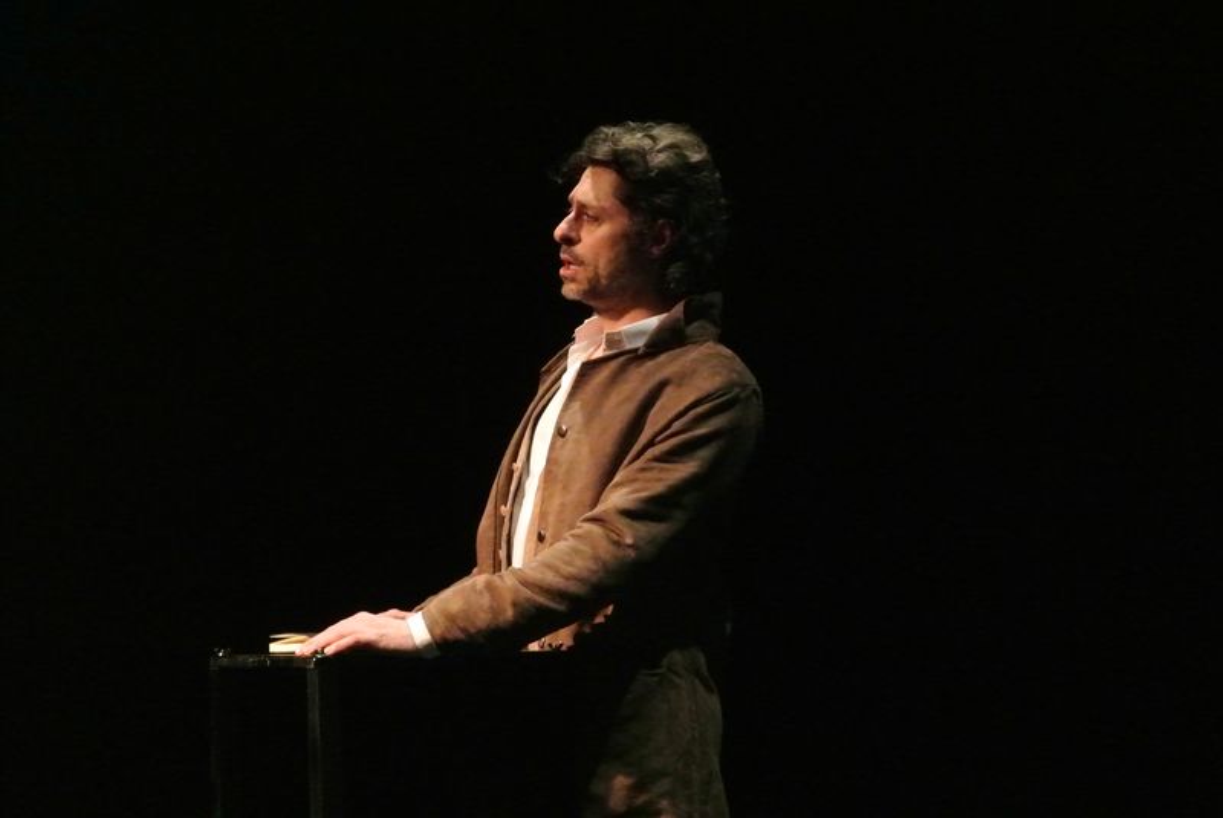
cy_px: 409
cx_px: 612
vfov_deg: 8.0
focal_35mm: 172
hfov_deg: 11.9
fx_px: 5848
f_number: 4.5
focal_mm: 64
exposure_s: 1/80
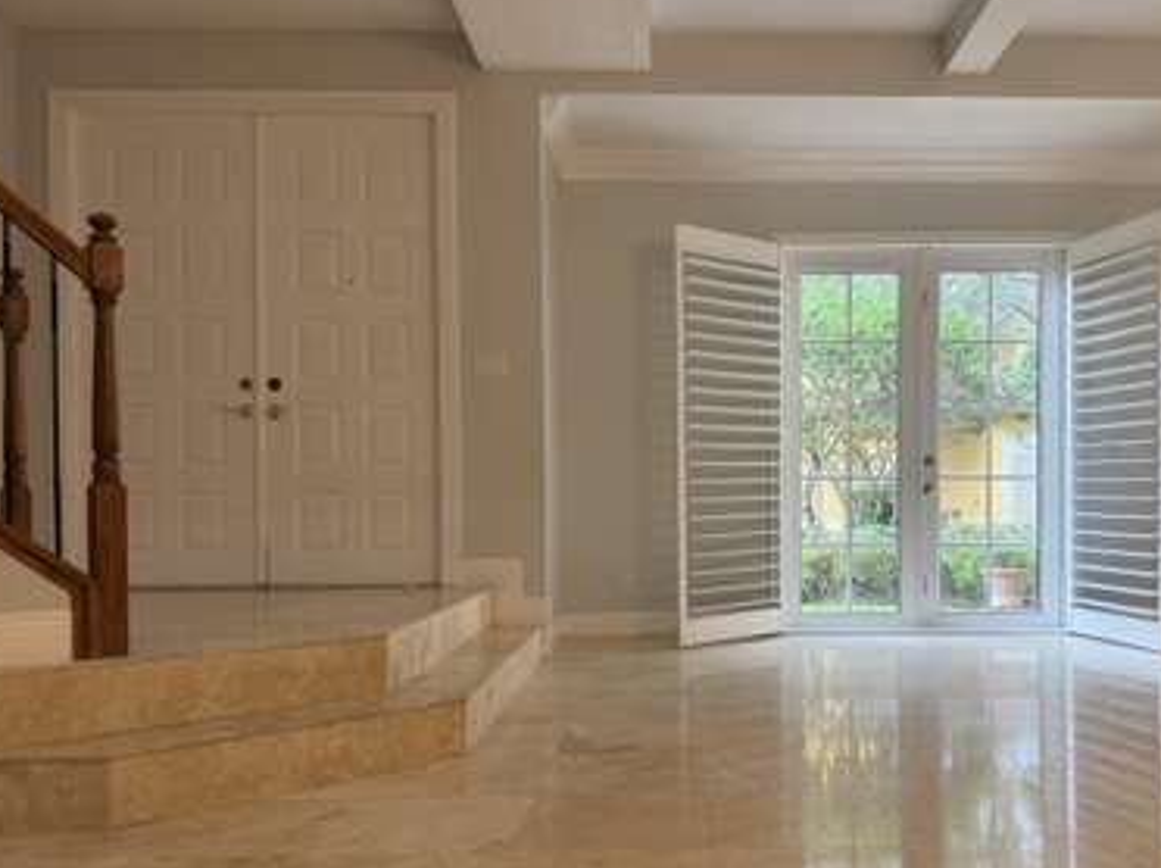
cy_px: 510
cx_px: 702
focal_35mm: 31
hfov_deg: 57.9
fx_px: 1038
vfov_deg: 45.2
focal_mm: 6.76
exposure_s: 1/120
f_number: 1.78
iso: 200
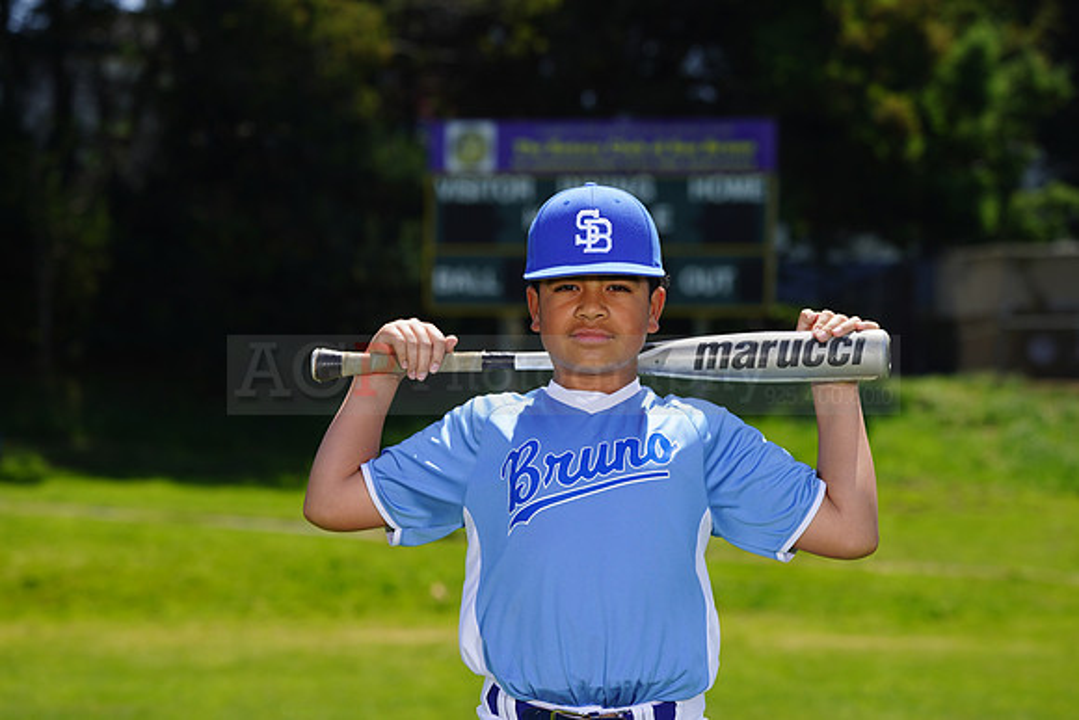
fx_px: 5666
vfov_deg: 7.3
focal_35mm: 189
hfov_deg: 10.9
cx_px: 540
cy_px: 360
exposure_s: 1/250
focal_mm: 189
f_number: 8
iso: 100
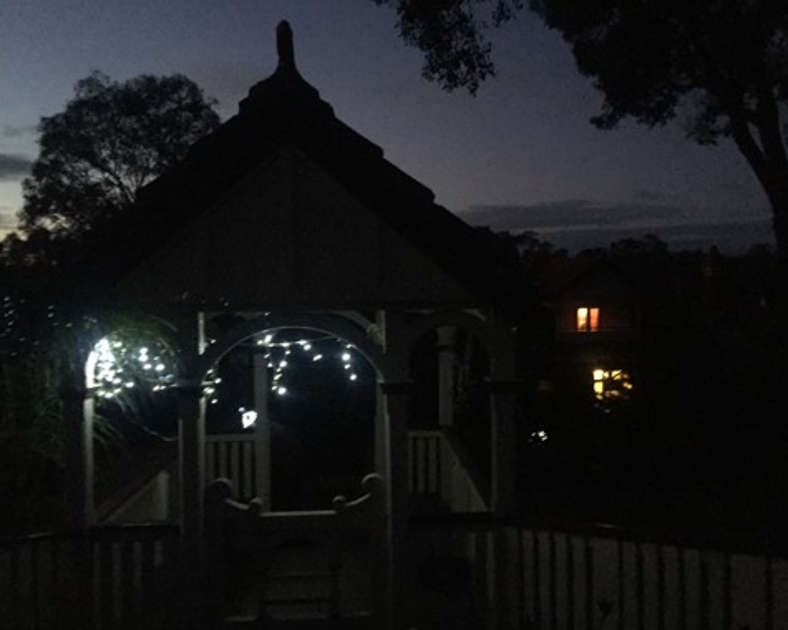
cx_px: 398
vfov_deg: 47.1
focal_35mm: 31
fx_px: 723
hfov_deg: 57.2
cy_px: 322
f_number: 2.2
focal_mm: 4.15
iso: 2000
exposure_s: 1/15
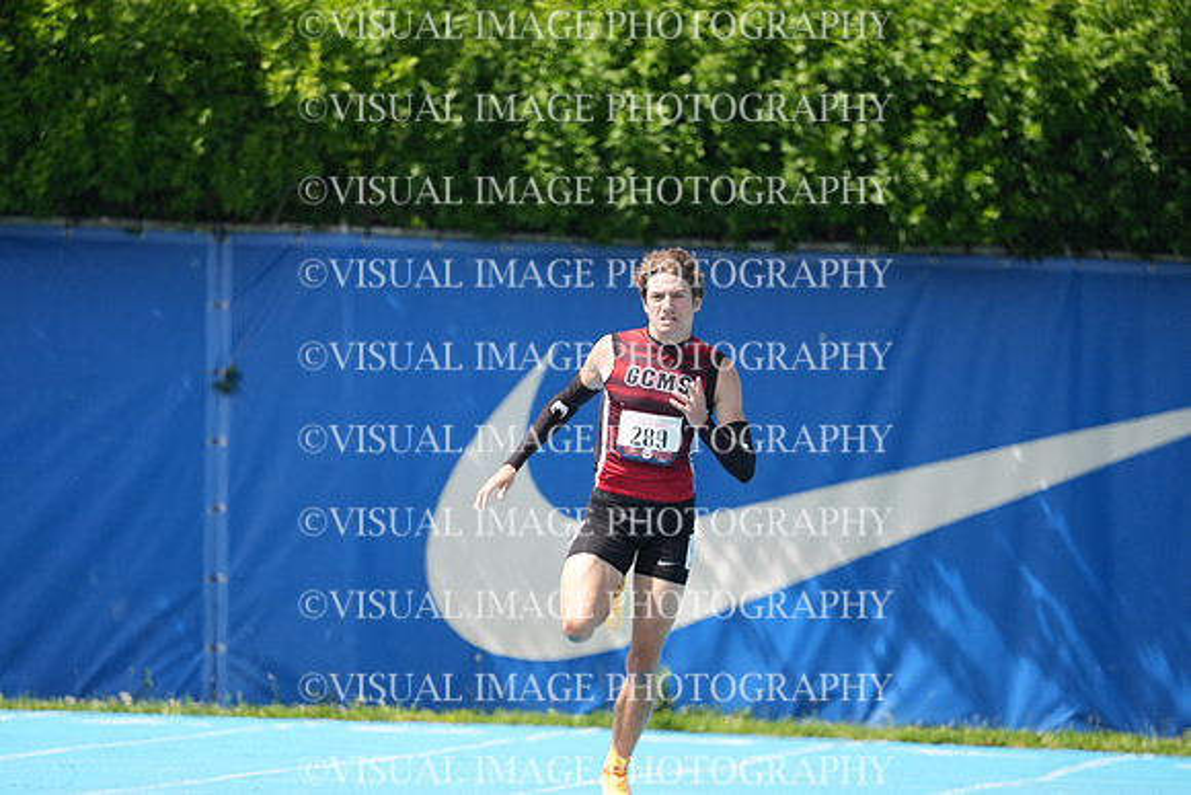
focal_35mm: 588
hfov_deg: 3.5
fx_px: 19457
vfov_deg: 2.3
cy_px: 398
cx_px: 596
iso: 500
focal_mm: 588
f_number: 6.3
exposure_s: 1/1000
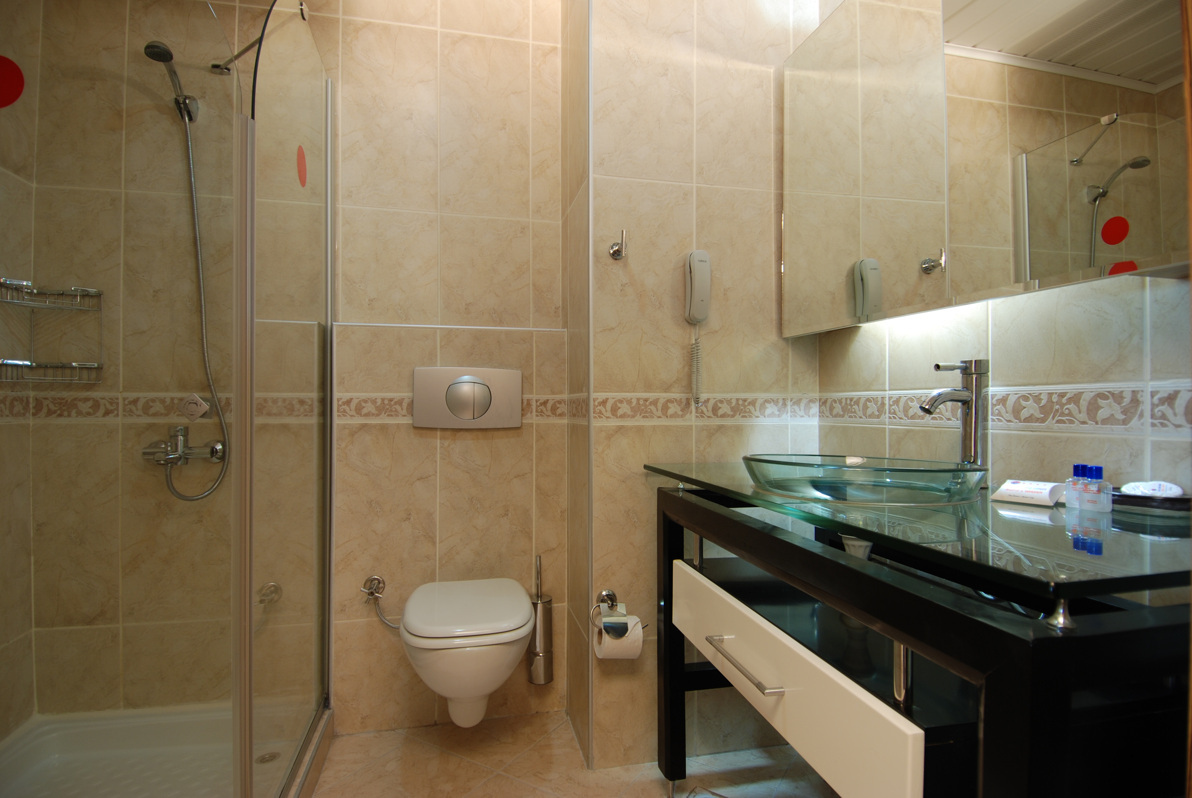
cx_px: 596
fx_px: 597
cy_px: 399
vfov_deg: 67.5
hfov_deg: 89.9
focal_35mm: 18
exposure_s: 1/4
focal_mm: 12
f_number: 4
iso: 100
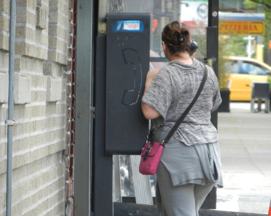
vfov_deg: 3.6
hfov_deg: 4.5
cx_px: 128
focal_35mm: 429
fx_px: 3440
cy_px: 128
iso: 180
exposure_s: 1/50
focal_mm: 60.8
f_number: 5.3
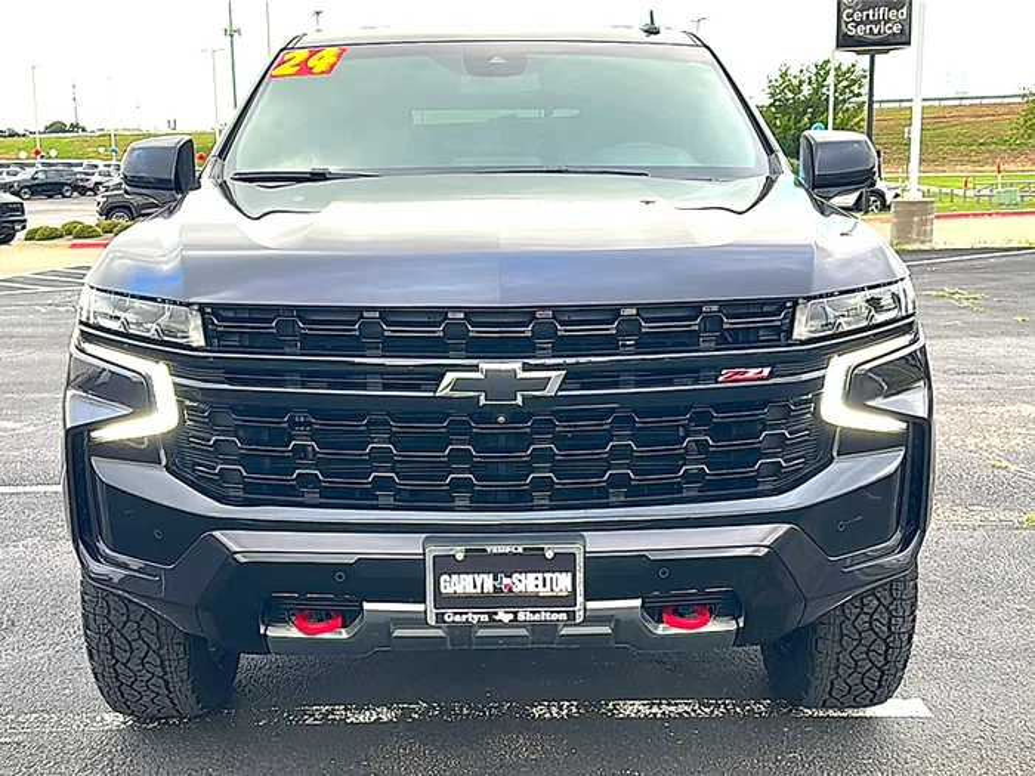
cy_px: 388
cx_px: 518
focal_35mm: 39
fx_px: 1166
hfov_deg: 47.9
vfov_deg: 36.8
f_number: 1.78
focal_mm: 6.86
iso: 100
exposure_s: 1/511
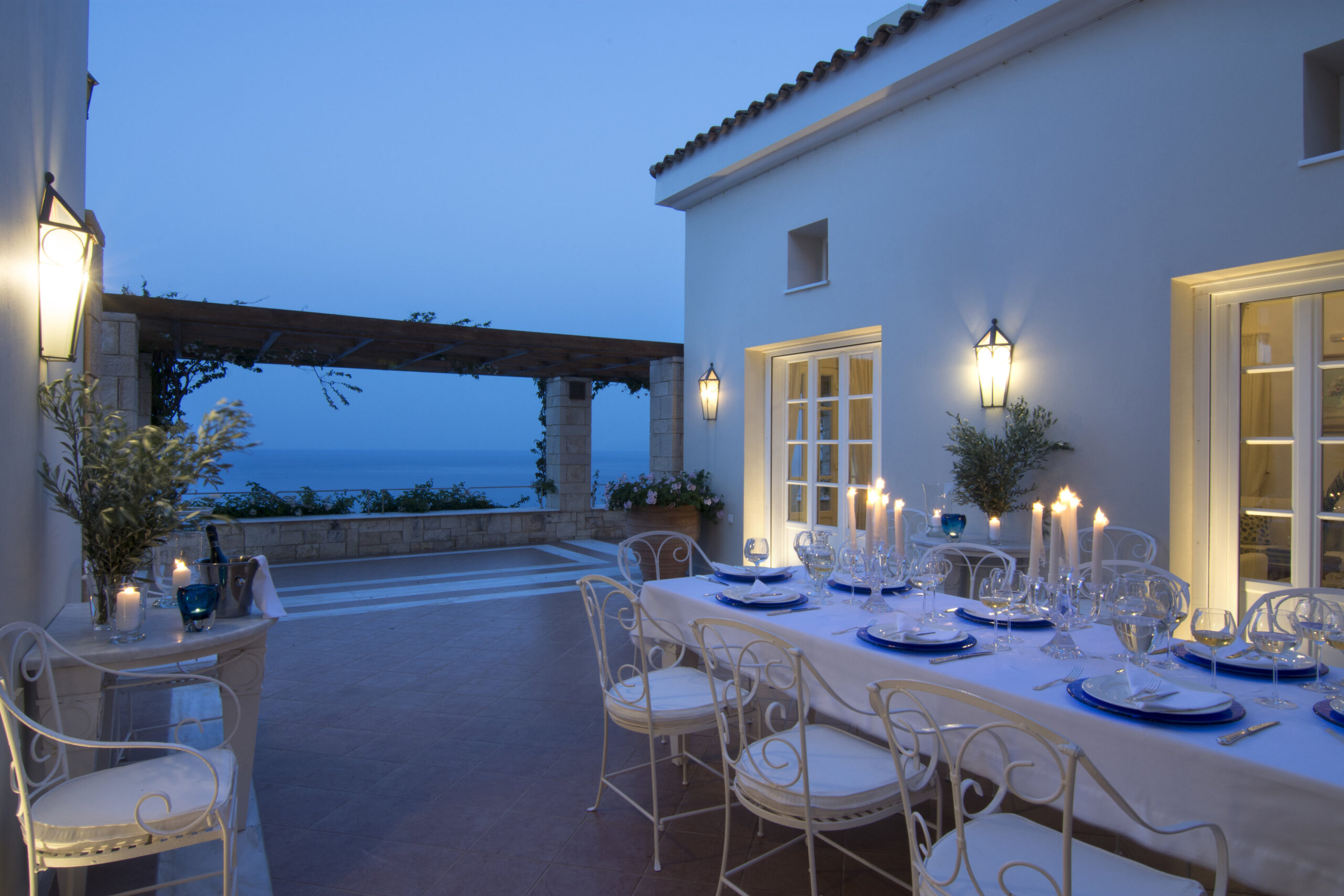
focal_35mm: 21
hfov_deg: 81.2
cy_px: 448
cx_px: 672
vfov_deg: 59.5
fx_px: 784
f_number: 16
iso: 200
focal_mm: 14
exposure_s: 2.5
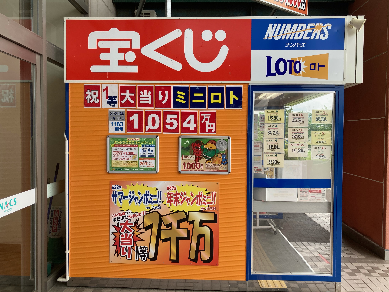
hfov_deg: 63.4
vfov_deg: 49.7
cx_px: 194
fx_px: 315
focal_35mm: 28
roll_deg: -2.7
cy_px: 146
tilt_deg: -0.2
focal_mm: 3.99
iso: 20
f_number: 1.8
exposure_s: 1/360
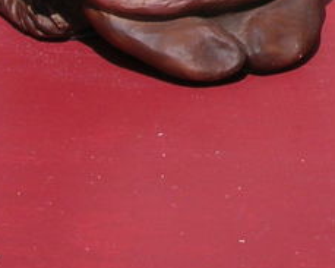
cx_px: 430
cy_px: -239
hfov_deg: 8.4
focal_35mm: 226
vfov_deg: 6.7
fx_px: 2240
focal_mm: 8.8
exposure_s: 1/142
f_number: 10.5
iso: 50
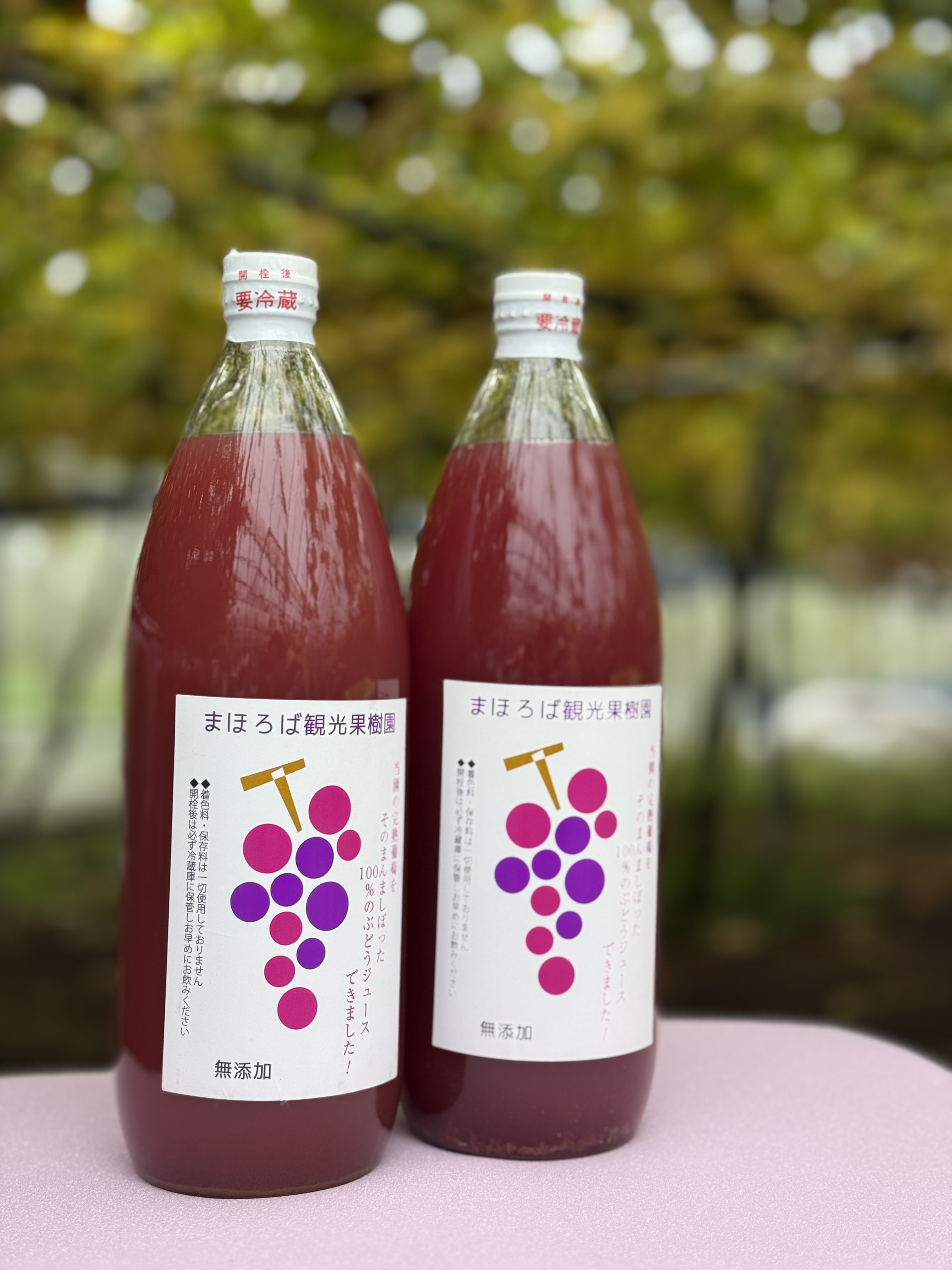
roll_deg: +1.3
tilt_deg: +1.3
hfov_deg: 30.3
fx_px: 1760
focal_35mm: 48
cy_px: 635
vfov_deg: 39.7
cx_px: 476
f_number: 1.78
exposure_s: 1/245
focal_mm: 6.76
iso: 80
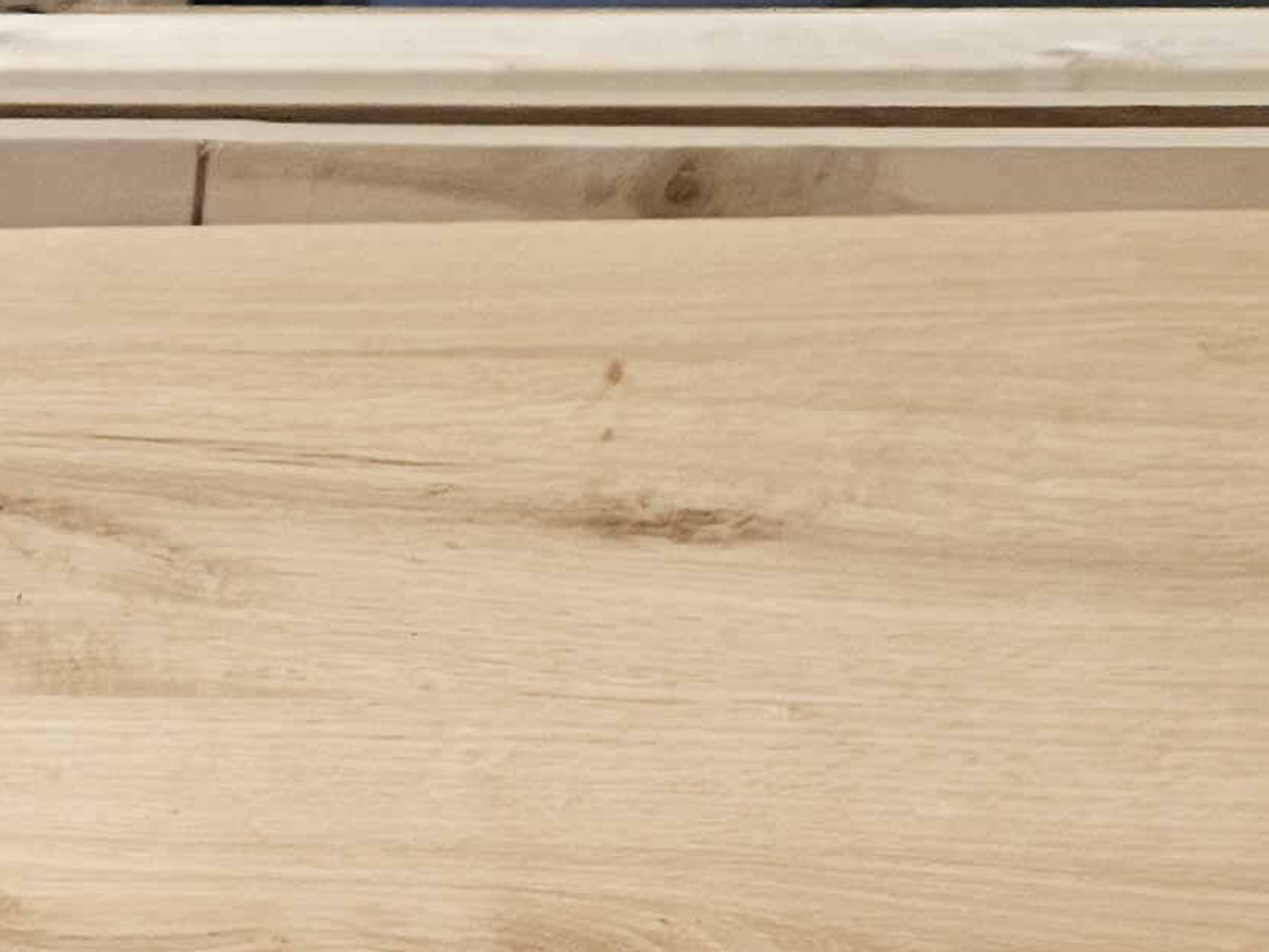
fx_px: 4106
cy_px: 2099
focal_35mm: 112
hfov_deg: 16.4
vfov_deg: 11.5
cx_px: -473
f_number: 1.8
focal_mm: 5.4
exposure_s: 1/100
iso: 320
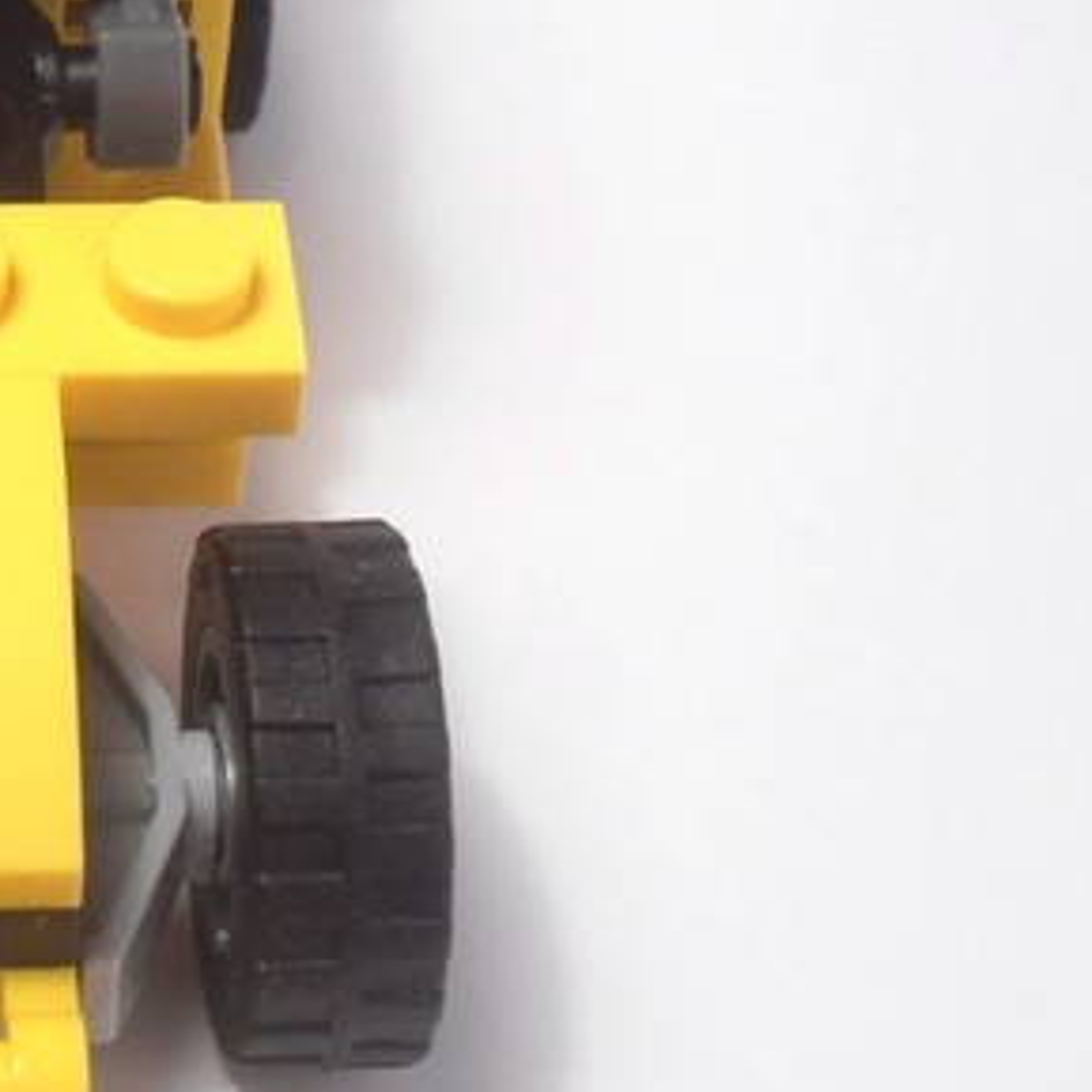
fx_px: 3640
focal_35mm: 102
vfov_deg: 16.9
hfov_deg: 16.4
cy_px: 149
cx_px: -185
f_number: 3.9
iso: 80
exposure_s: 1/60
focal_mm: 6.61
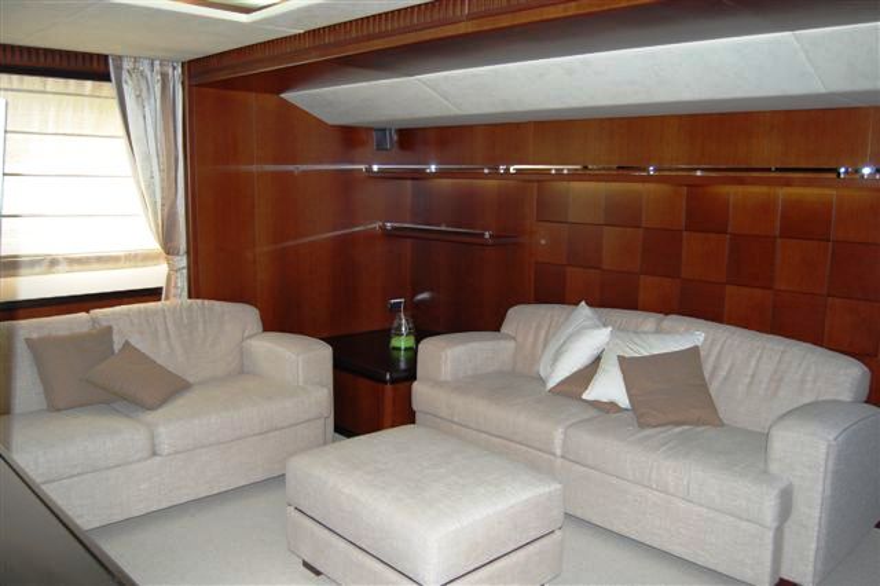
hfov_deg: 64.6
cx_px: 440
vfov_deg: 45.6
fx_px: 696
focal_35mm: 28
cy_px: 293
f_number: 3.5
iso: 400
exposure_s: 1/60
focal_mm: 19
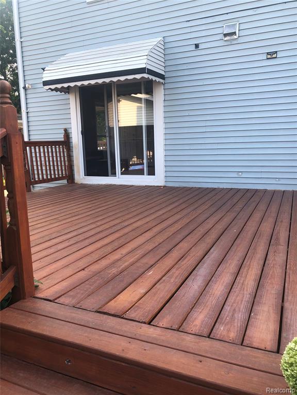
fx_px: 320
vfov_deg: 63.4
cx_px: 148
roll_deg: +1.6
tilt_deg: -8.2
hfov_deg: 49.7
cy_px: 198
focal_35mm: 28
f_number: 1.8
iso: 20
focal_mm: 3.99
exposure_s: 1/338
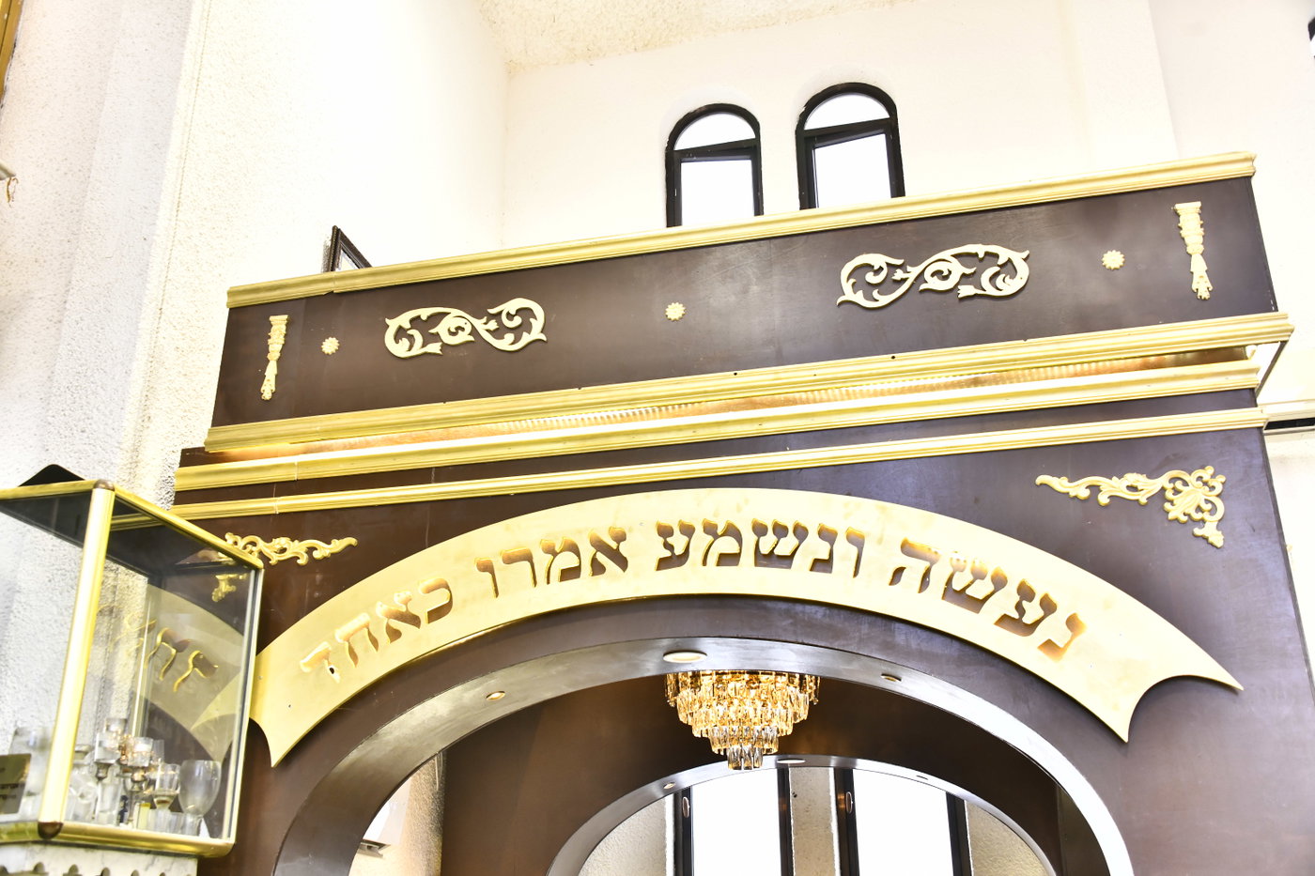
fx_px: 1278
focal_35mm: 35
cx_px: 658
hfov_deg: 54.4
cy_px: 438
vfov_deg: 37.8
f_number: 5.6
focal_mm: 35
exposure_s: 1/125
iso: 1250
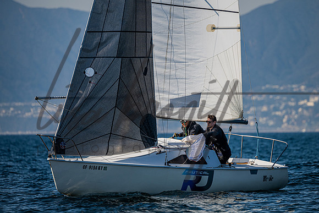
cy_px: 93
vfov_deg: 3.1
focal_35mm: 450
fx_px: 3988
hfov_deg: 4.6
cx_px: 177
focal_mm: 400
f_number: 5.6
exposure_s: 1/3200
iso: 400
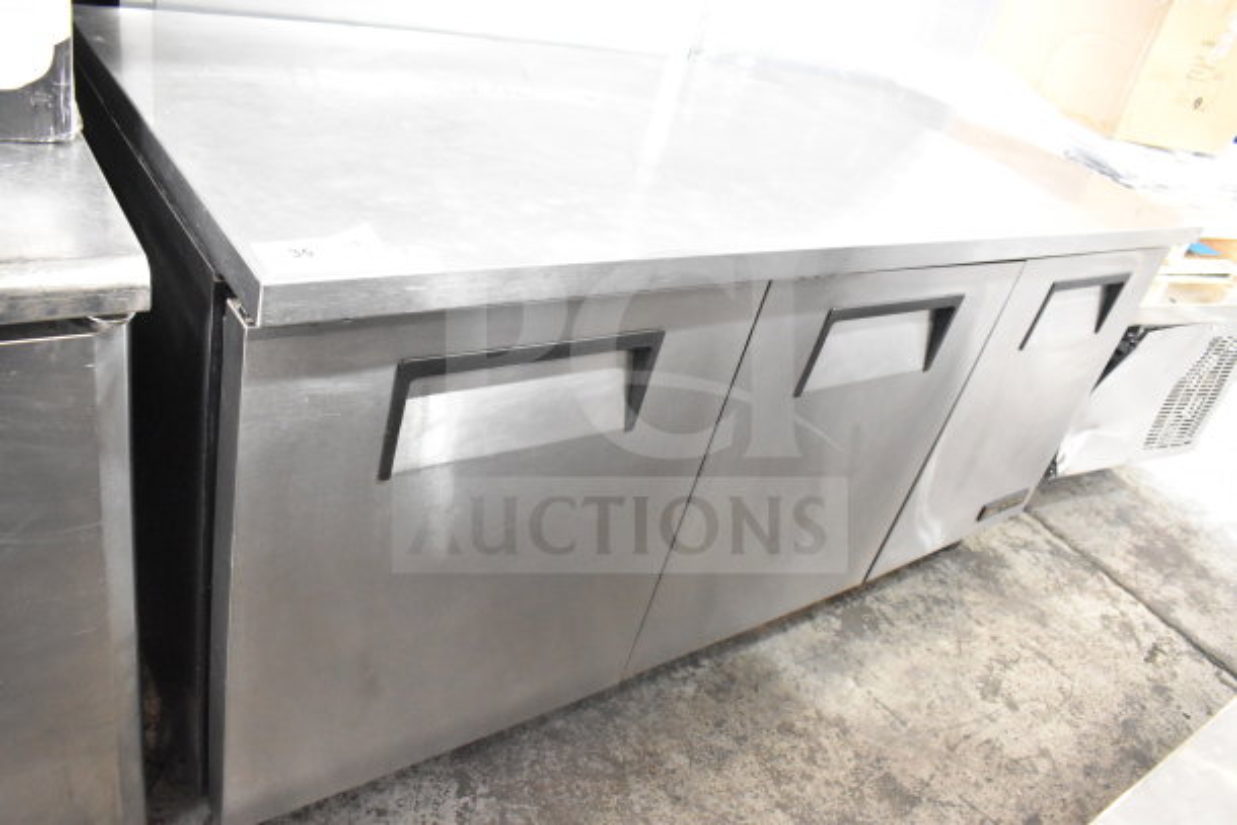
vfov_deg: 48.0
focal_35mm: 27
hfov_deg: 67.4
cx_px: 618
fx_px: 928
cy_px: 412
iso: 6400
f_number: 5
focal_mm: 18
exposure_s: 1/100
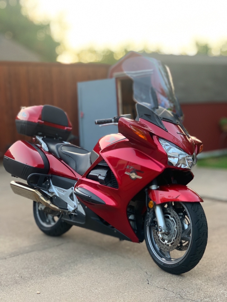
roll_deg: +3.4
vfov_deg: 36.8
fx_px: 455
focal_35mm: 52
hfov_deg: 28.0
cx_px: 114
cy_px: 151
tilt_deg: -5.4
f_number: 2.4
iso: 100
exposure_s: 1/122
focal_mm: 6
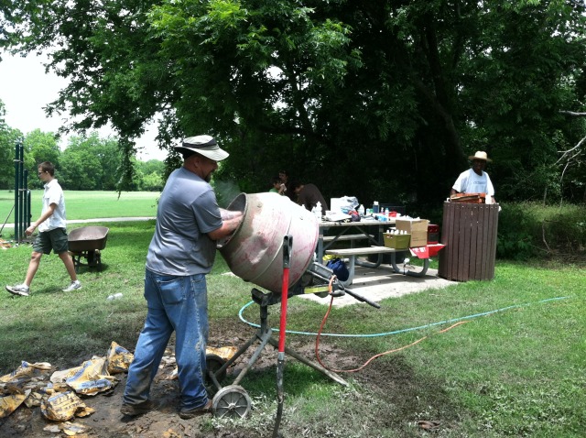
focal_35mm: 35
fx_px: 592
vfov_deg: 40.6
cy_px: 219
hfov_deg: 52.7
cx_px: 293
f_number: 2.8
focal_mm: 3.85
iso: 80
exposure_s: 1/290
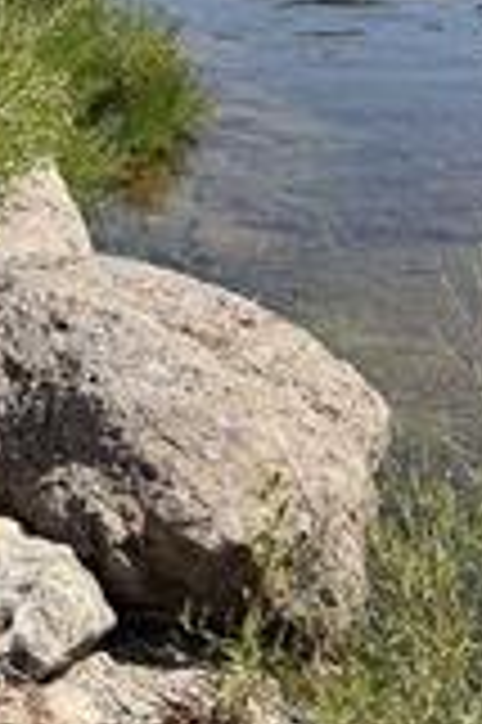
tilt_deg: -15.5
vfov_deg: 16.9
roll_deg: -0.1
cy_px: 31
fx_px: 2395
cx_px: 293
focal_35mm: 119
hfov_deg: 11.5
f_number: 1.78
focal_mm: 6.76
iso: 80
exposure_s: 1/2703
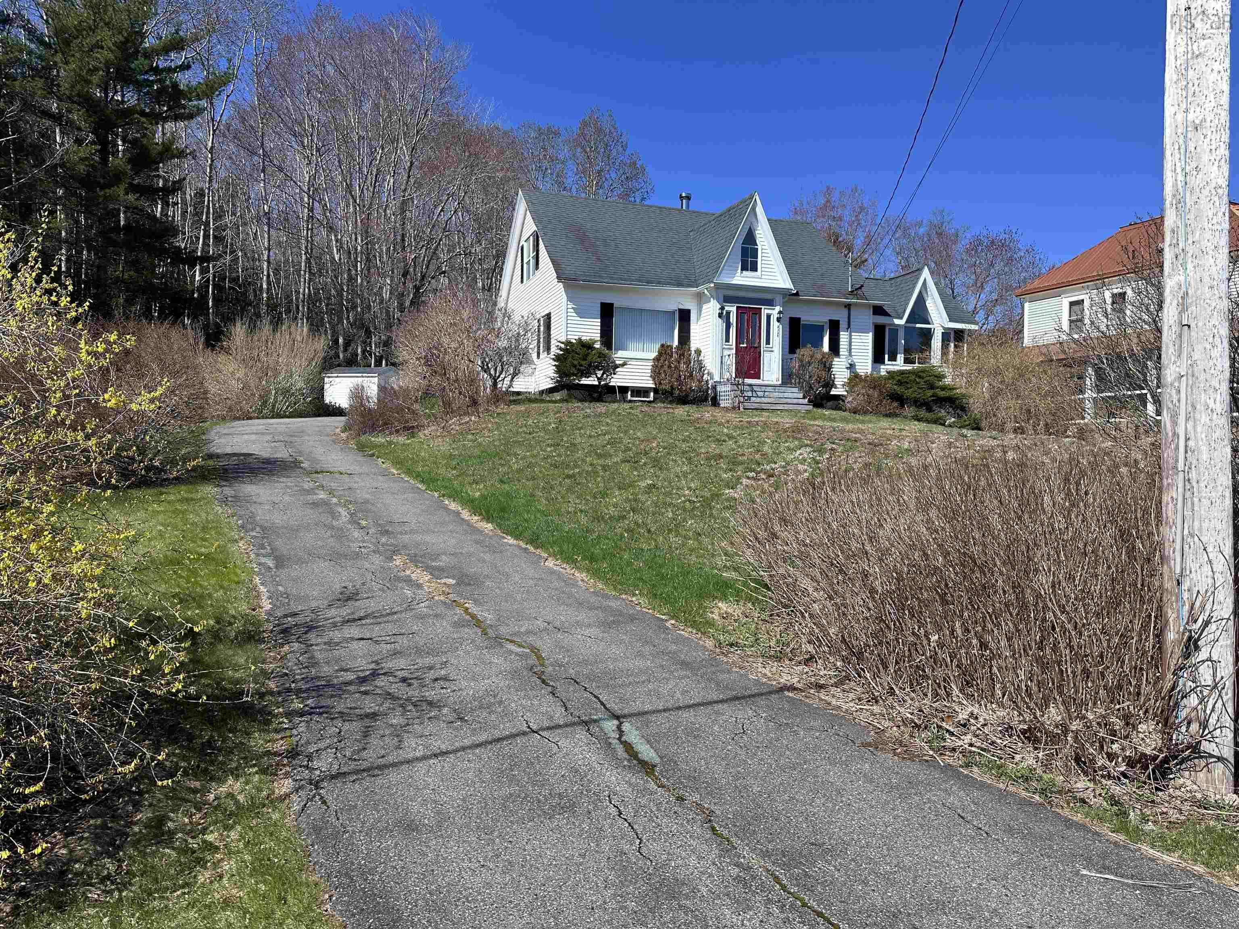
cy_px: 464
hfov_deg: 71.6
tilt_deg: -0.8
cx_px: 620
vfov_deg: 56.8
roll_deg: -0.9
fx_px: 859
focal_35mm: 24
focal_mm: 6.86
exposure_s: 1/3597
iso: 80
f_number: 1.78
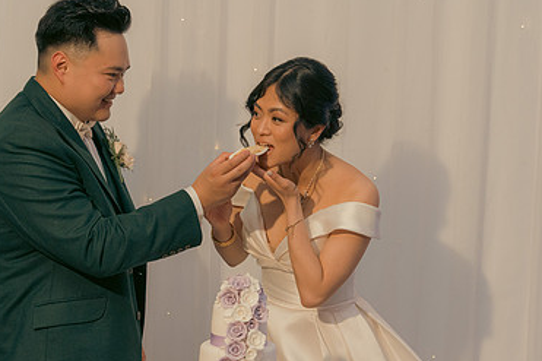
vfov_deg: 14.1
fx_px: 1460
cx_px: 253
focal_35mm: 97
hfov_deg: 21.0
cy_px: 217
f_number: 3.5
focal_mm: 62
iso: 2000
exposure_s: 1/160
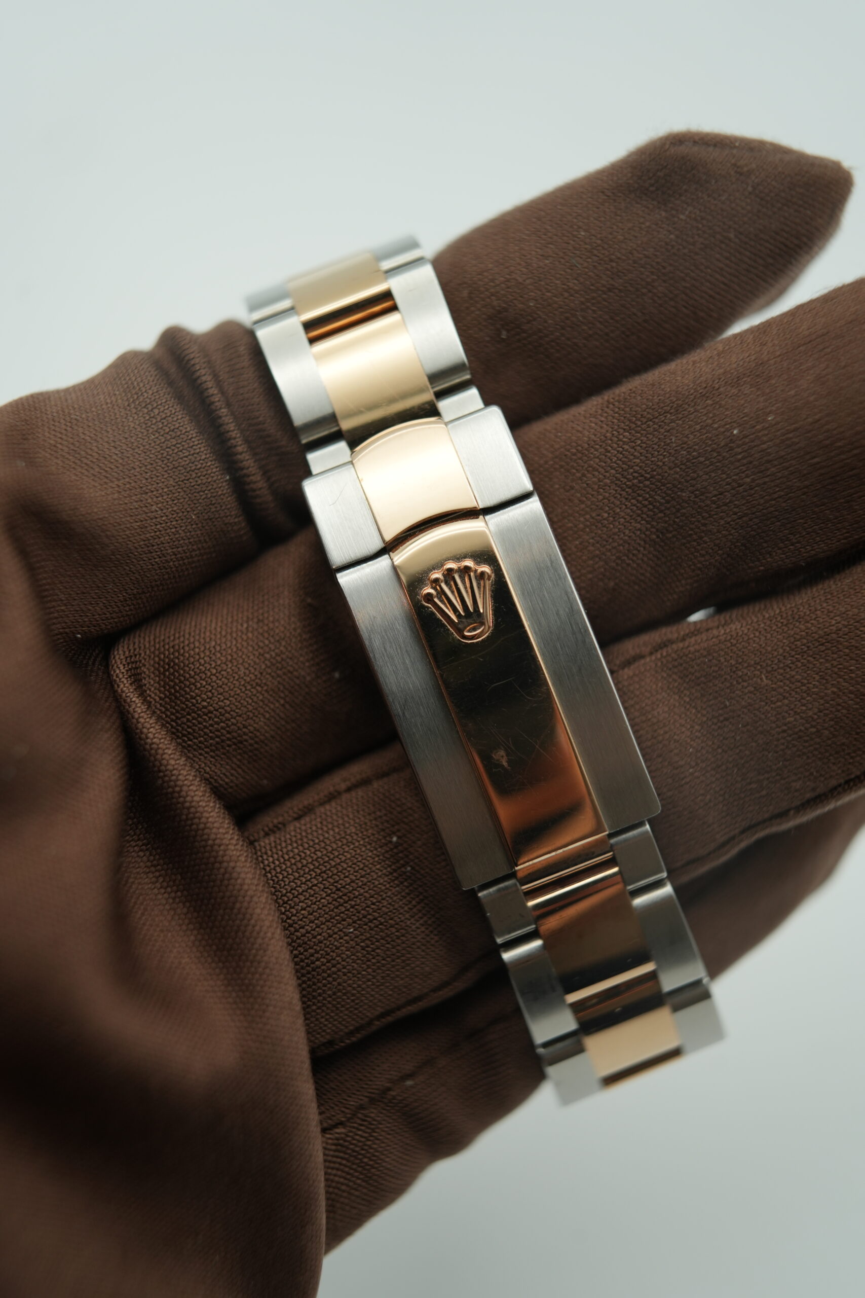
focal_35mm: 35
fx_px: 1261
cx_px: 432
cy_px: 649
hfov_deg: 37.9
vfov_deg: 54.4
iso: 400
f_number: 5
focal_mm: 35
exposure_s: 1/250
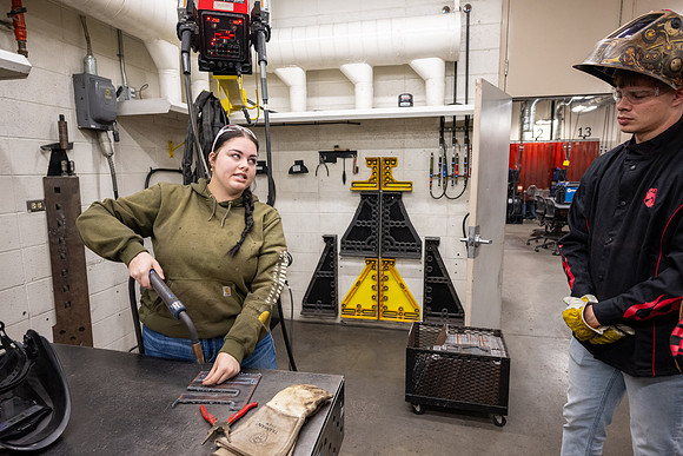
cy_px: 228
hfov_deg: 81.2
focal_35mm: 21
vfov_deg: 59.5
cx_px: 342
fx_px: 398
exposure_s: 1/200
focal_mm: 21
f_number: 4
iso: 2000
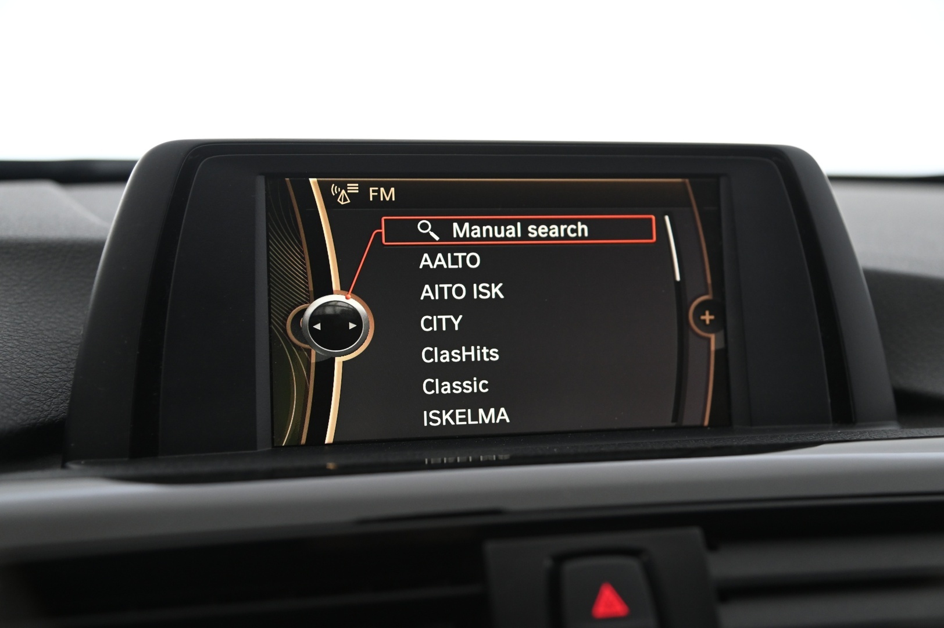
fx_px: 1258
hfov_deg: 41.1
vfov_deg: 28.0
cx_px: 472
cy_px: 314
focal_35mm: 48
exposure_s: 1/25
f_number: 4
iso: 2000
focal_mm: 48
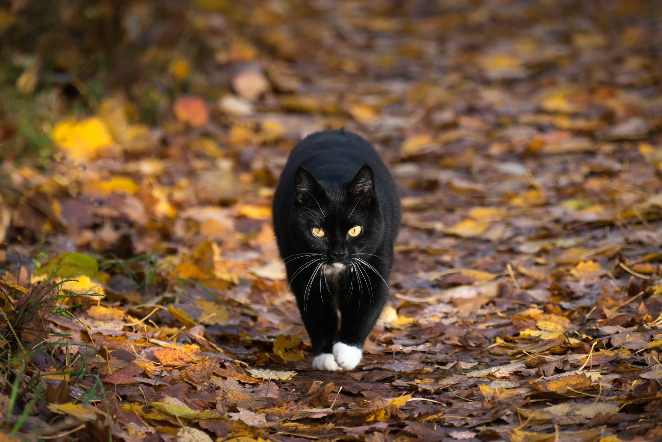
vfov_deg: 4.7
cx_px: 331
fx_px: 5334
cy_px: 221
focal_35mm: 290
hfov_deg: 7.1
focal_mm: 290
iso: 1250
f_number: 7.1
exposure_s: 1/800
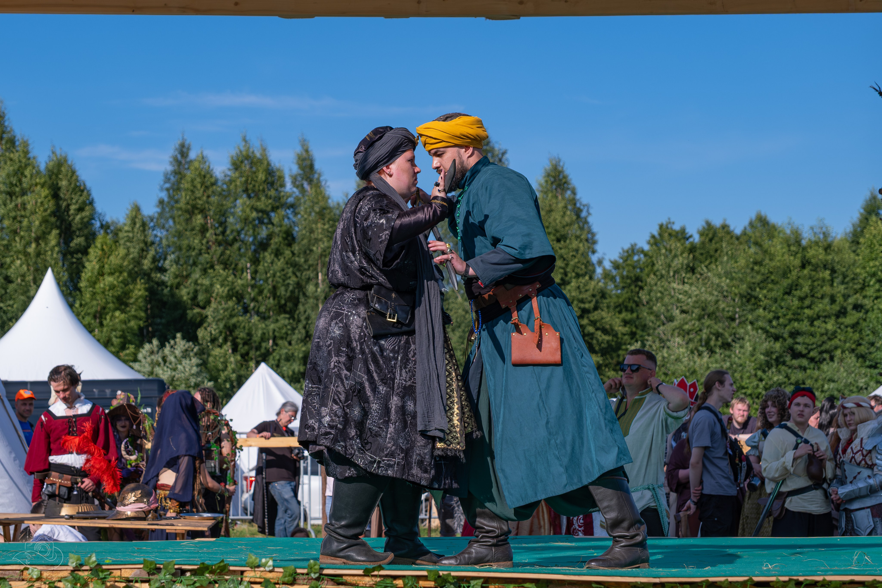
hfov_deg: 27.2
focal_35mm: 74
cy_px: 277
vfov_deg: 18.3
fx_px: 1823
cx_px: 392
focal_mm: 41.4
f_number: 4
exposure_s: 1/1600
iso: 160
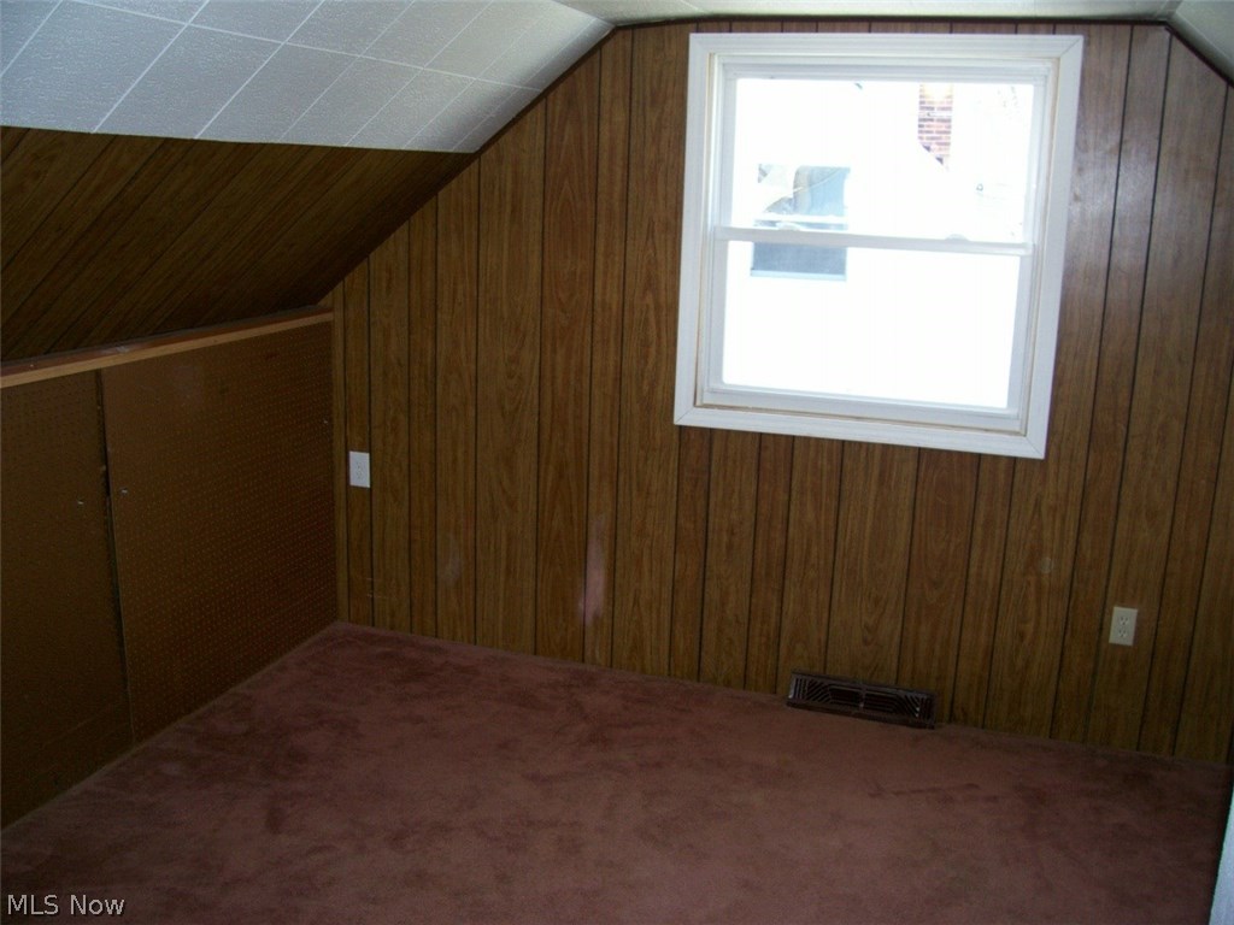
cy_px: 462
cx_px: 617
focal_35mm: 34
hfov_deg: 54.0
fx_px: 1212
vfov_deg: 41.8
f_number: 2.7
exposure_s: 1/64
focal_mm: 5.6
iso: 80
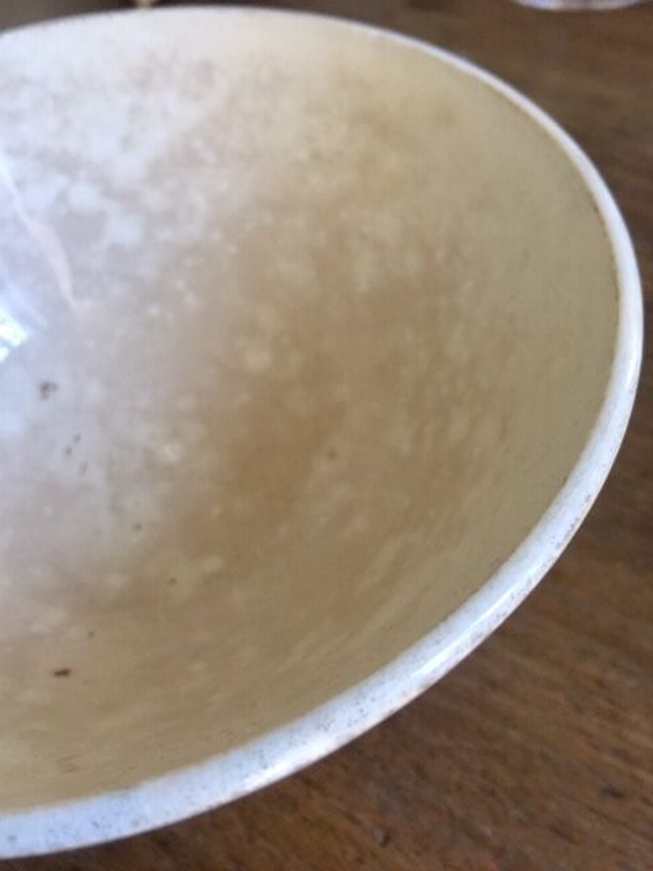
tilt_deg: -51.9
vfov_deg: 61.7
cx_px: 326
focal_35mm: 29
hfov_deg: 48.2
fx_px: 729
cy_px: 436
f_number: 2.2
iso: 100
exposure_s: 1/17
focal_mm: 4.15
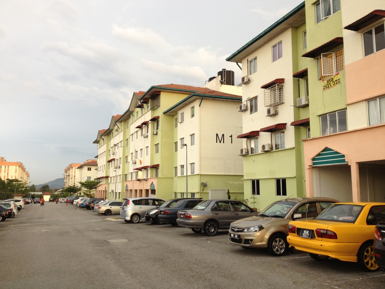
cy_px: 144
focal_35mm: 35
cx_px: 192
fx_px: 389
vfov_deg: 40.7
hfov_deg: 52.6
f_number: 2.4
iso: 64
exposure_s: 1/40
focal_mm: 4.28
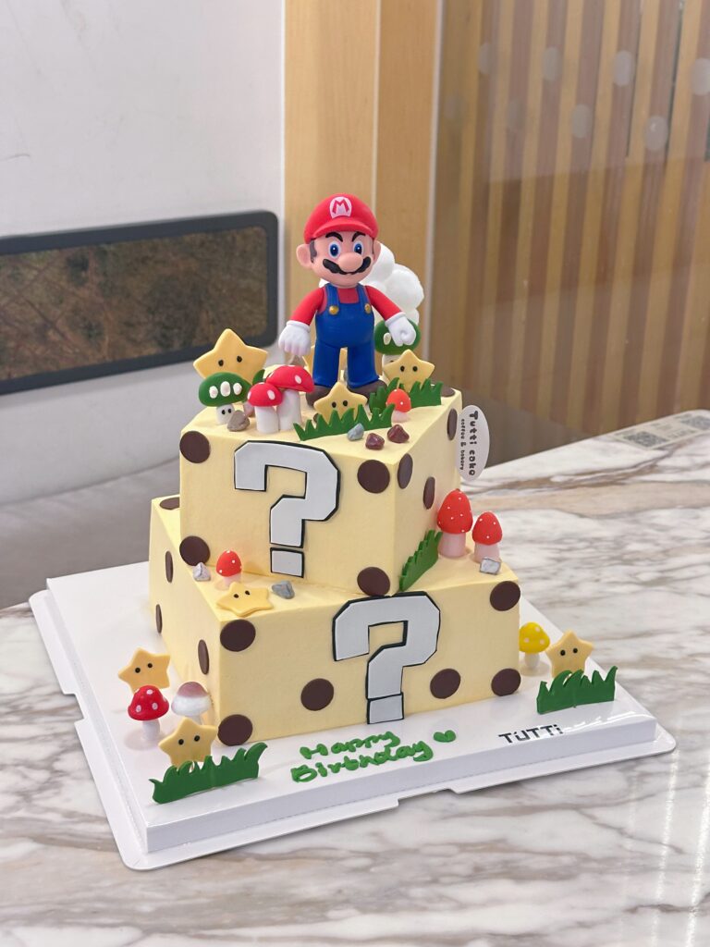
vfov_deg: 39.7
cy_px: 474
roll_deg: -1.4
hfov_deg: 30.3
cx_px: 355
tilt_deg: -20.5
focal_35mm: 48
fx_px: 1313
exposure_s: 1/33
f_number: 1.78
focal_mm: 6.86
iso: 200
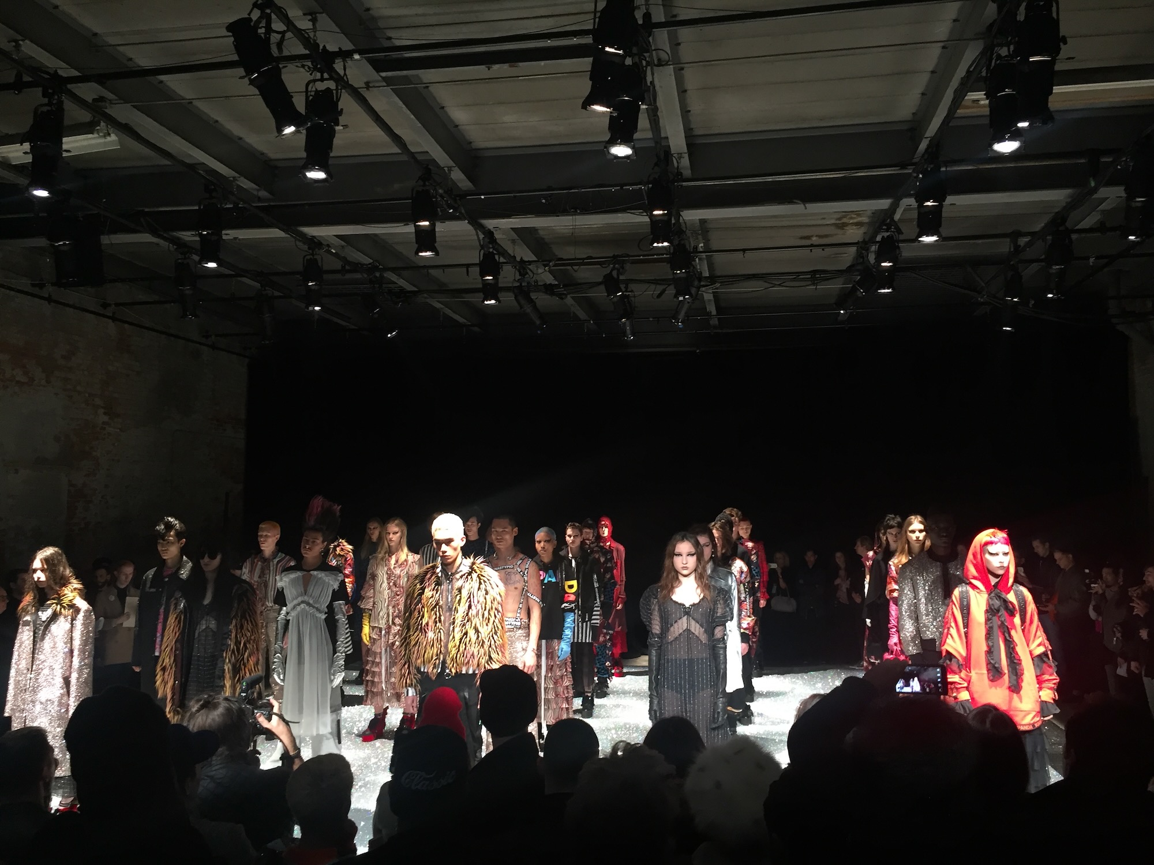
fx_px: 967
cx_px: 577
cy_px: 432
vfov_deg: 48.2
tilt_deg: +3.3
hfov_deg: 61.7
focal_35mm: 29
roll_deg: +0.5
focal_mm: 4.15
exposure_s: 1/30
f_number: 2.2
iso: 80
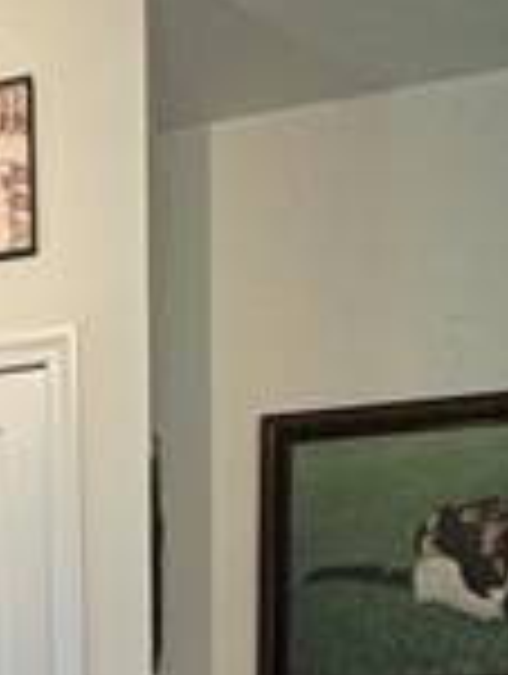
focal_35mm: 56
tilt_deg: -7.6
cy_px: 837
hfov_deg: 23.8
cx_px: -108
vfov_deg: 29.0
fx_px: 1093
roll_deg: +3.0
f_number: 2.2
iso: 200
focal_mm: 2.22
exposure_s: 1/60
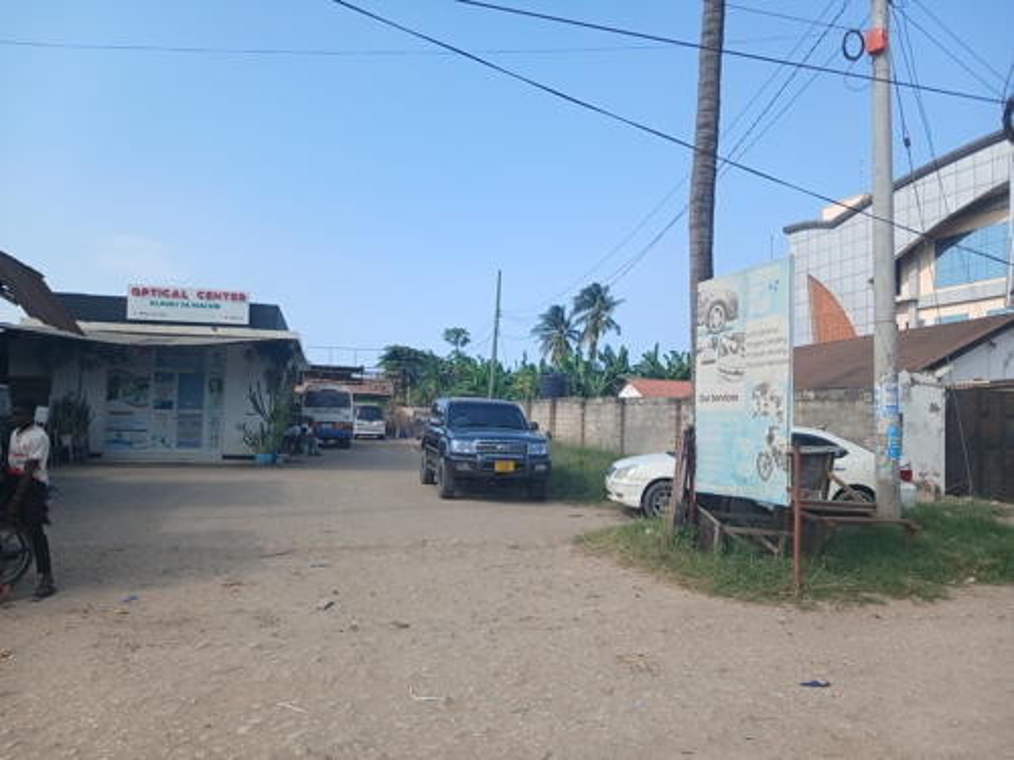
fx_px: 791
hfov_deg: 65.3
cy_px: 380
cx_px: 507
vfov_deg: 51.4
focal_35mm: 27
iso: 20
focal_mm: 3.98
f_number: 1.8
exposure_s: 1/375
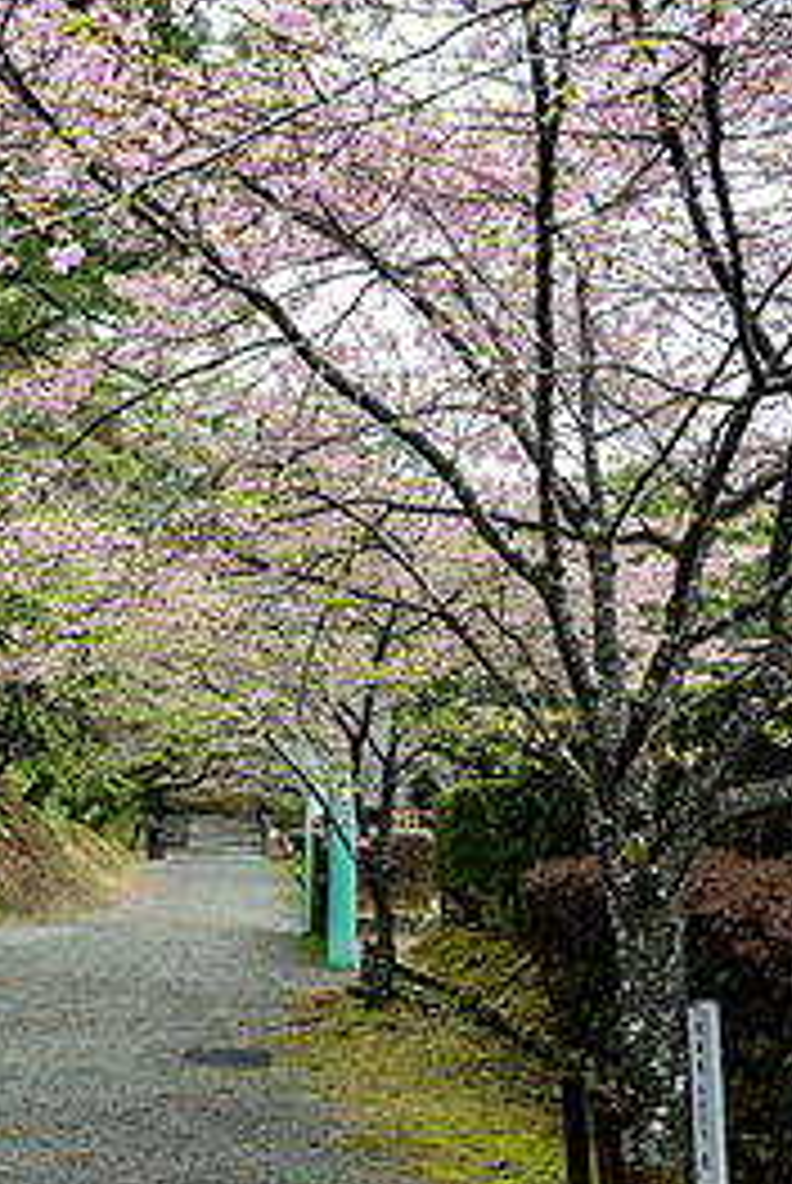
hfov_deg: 32.1
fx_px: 1349
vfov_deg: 47.0
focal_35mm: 41
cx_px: 194
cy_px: 729
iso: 1100
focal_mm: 24
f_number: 8
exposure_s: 1/250
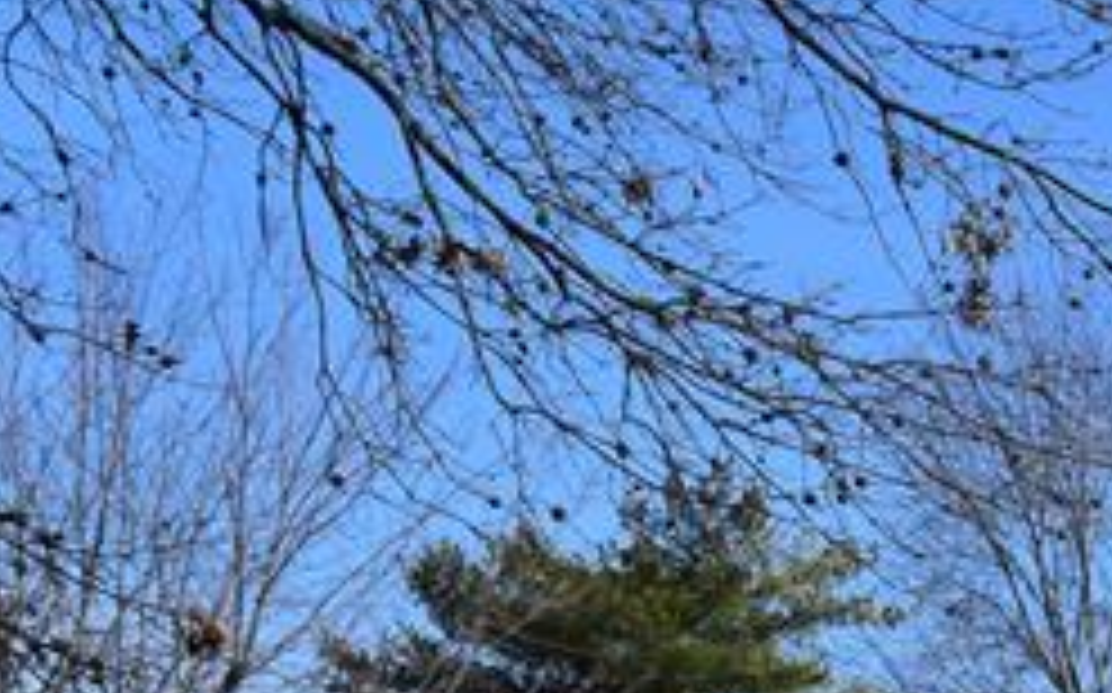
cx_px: 2147
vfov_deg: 9.8
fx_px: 3664
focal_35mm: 121
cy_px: 1521
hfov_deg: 14.6
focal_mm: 18
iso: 360
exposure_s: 1/500
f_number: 11
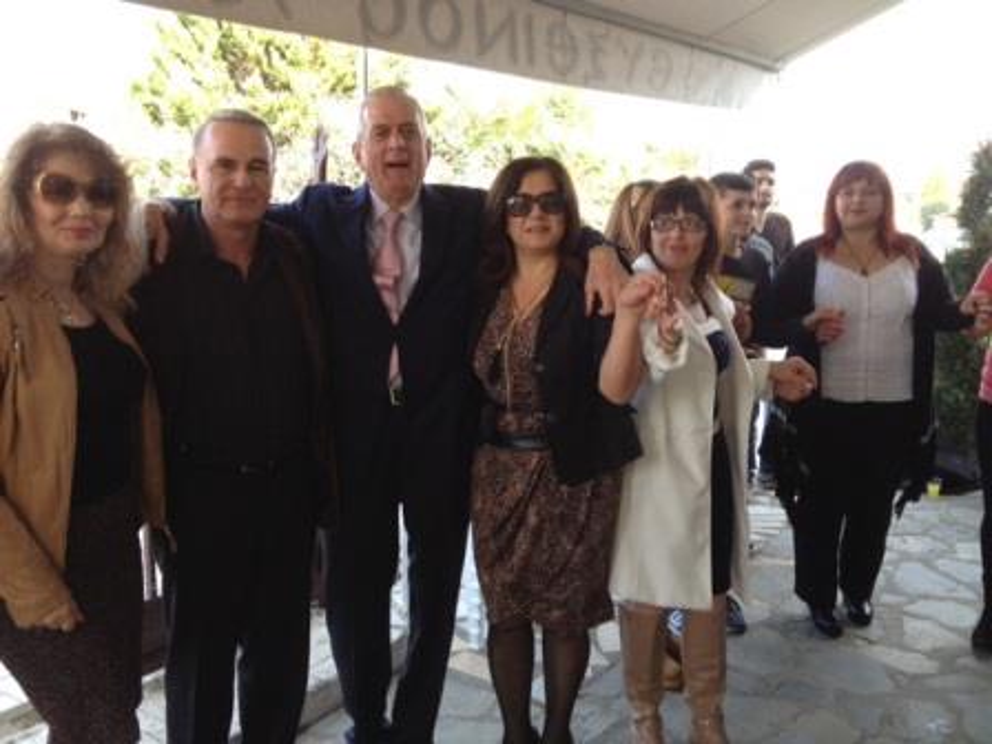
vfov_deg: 40.7
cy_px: 372
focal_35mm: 35
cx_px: 496
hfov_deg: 52.6
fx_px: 1003
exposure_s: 1/120
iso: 80
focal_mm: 4.28
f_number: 2.4
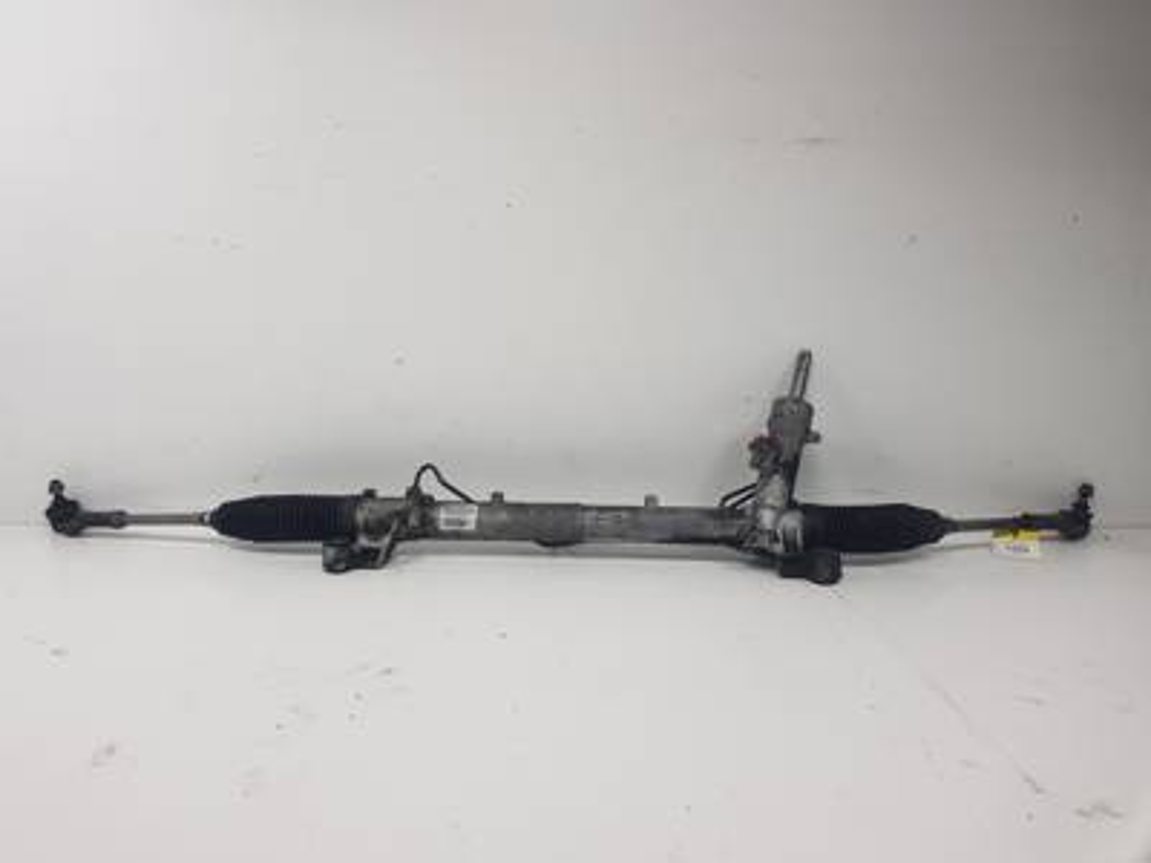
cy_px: 432
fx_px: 865
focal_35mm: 26
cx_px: 576
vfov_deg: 53.1
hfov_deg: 67.3
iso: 40
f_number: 1.7
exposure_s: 1/422
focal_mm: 4.2
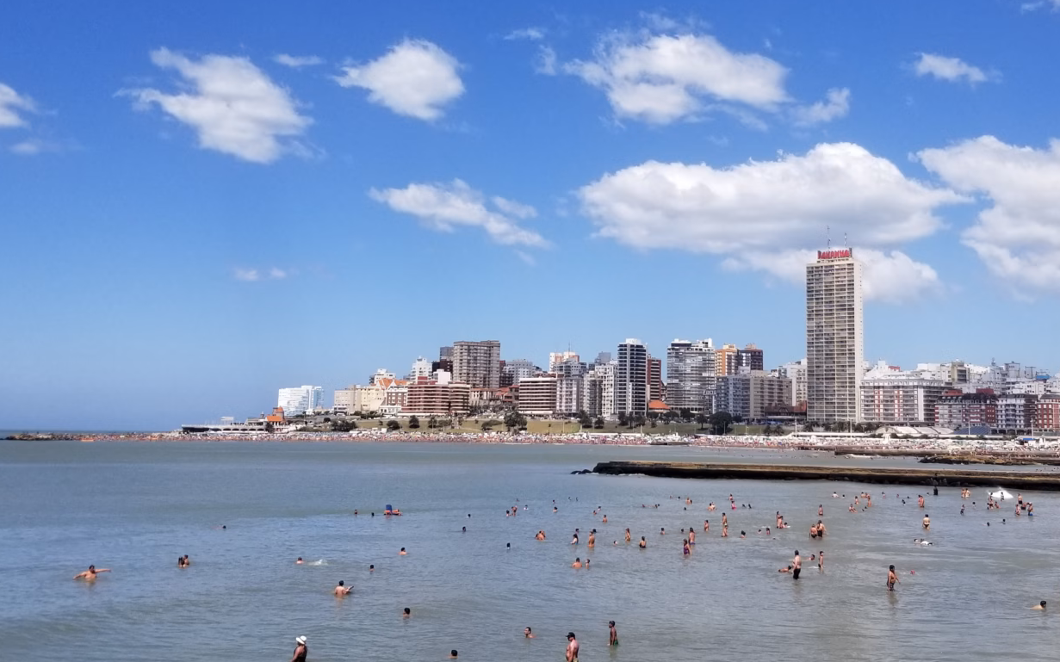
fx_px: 1242
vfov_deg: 29.8
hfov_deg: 45.7
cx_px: 679
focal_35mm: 43
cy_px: 294
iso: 50
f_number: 1.7
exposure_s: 1/3848
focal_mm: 4.25
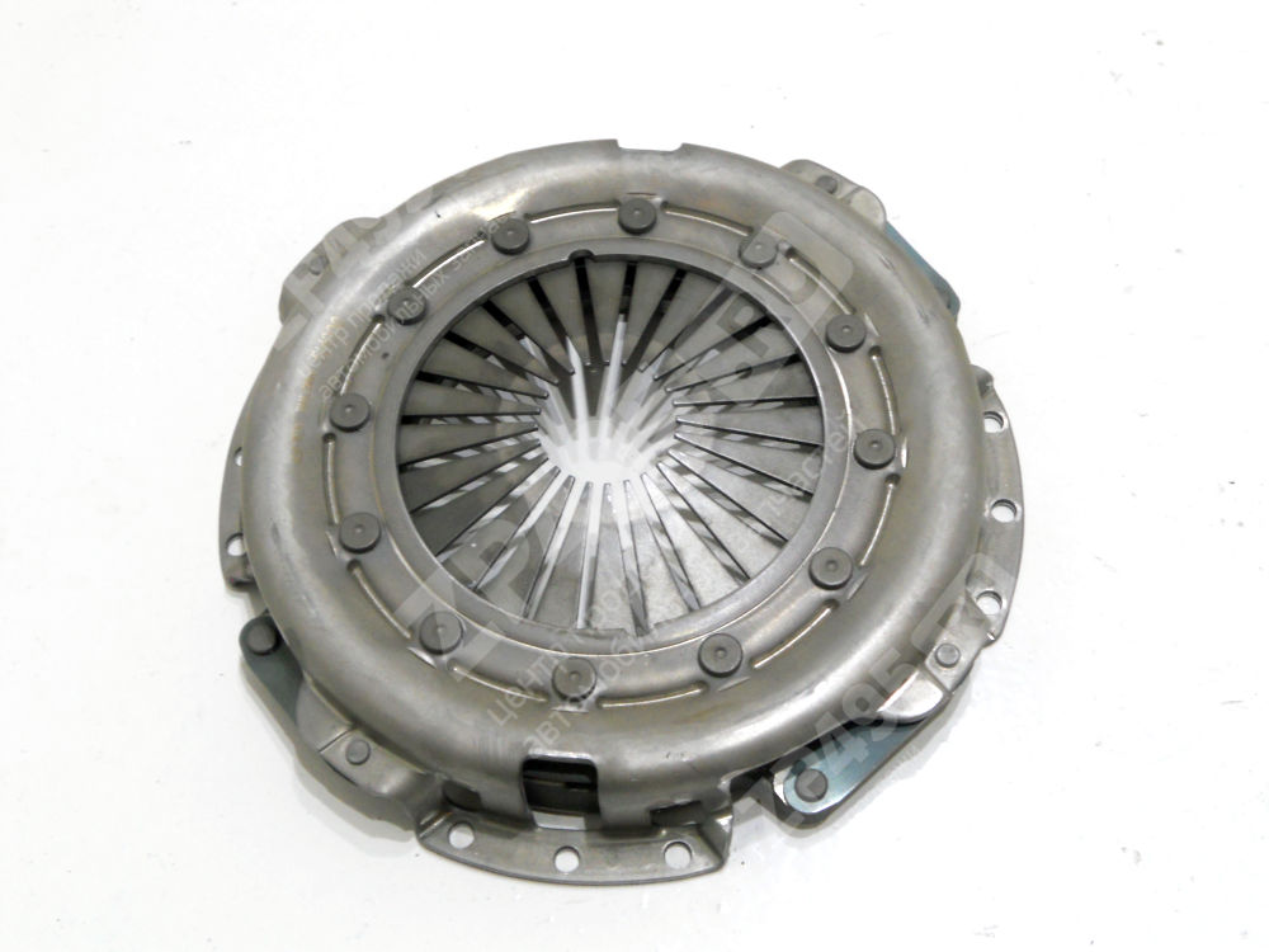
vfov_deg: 31.5
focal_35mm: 46
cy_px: 476
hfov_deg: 41.2
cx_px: 634
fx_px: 1686
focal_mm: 8.2
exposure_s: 1/30
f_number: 4.3
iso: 250
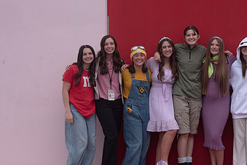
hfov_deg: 19.8
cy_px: 76
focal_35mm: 102
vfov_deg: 13.4
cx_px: 198
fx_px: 700
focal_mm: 58
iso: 640
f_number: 5
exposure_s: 1/125
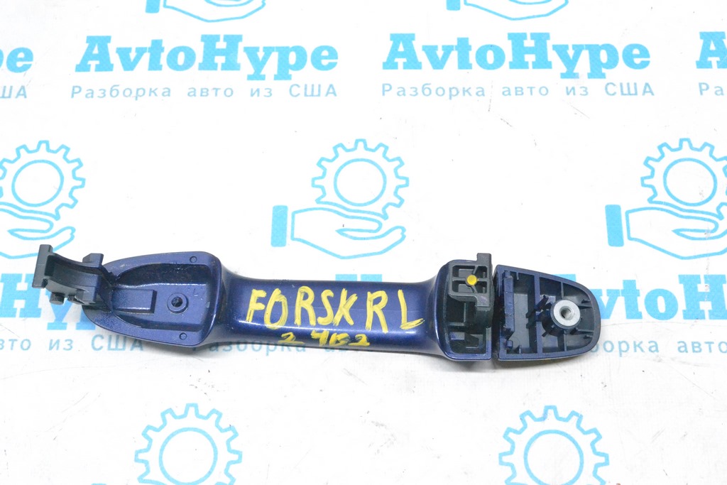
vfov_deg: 28.1
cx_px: 364
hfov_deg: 41.1
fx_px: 969
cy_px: 242
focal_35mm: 48
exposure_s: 1/160
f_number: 9
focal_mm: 32
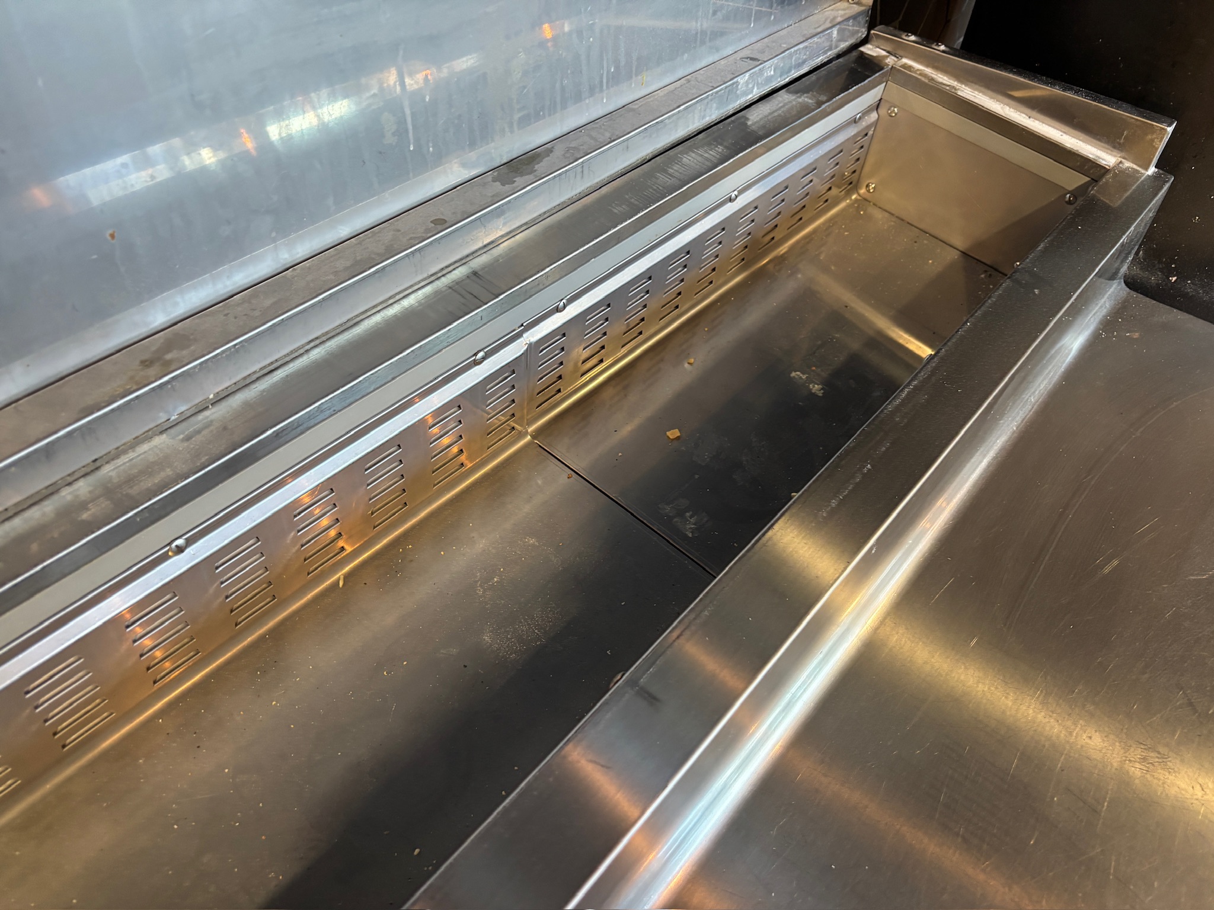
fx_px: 912
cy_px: 455
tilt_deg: -44.0
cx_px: 607
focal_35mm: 26
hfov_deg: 67.3
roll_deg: -8.3
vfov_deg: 53.1
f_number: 1.6
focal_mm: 5.96
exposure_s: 1/50
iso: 250
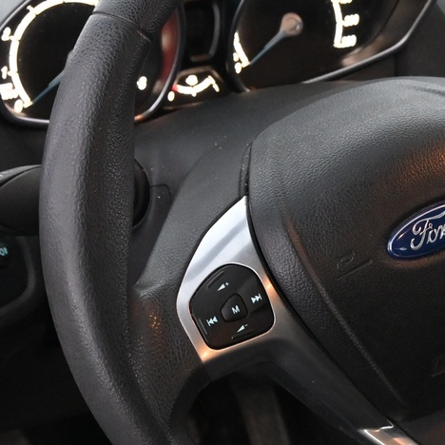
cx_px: 408
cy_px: 241
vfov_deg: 17.9
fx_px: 1411
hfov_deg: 17.6
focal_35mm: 97
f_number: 4
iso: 2800
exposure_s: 1/40
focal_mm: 22
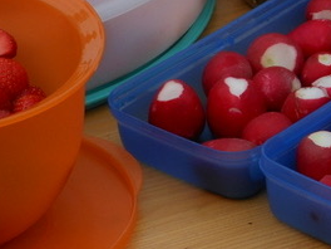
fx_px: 2524
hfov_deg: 7.4
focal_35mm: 264
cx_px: 488
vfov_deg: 5.6
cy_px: -36
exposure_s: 1/500
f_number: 5.3
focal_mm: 15.6
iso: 80
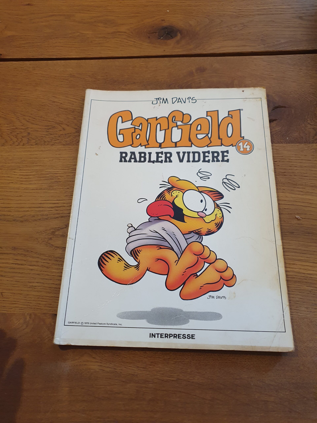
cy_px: 212
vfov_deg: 67.3
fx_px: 317
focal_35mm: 26
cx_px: 158
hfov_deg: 53.1
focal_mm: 4.32
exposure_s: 1/50
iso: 160
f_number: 1.5
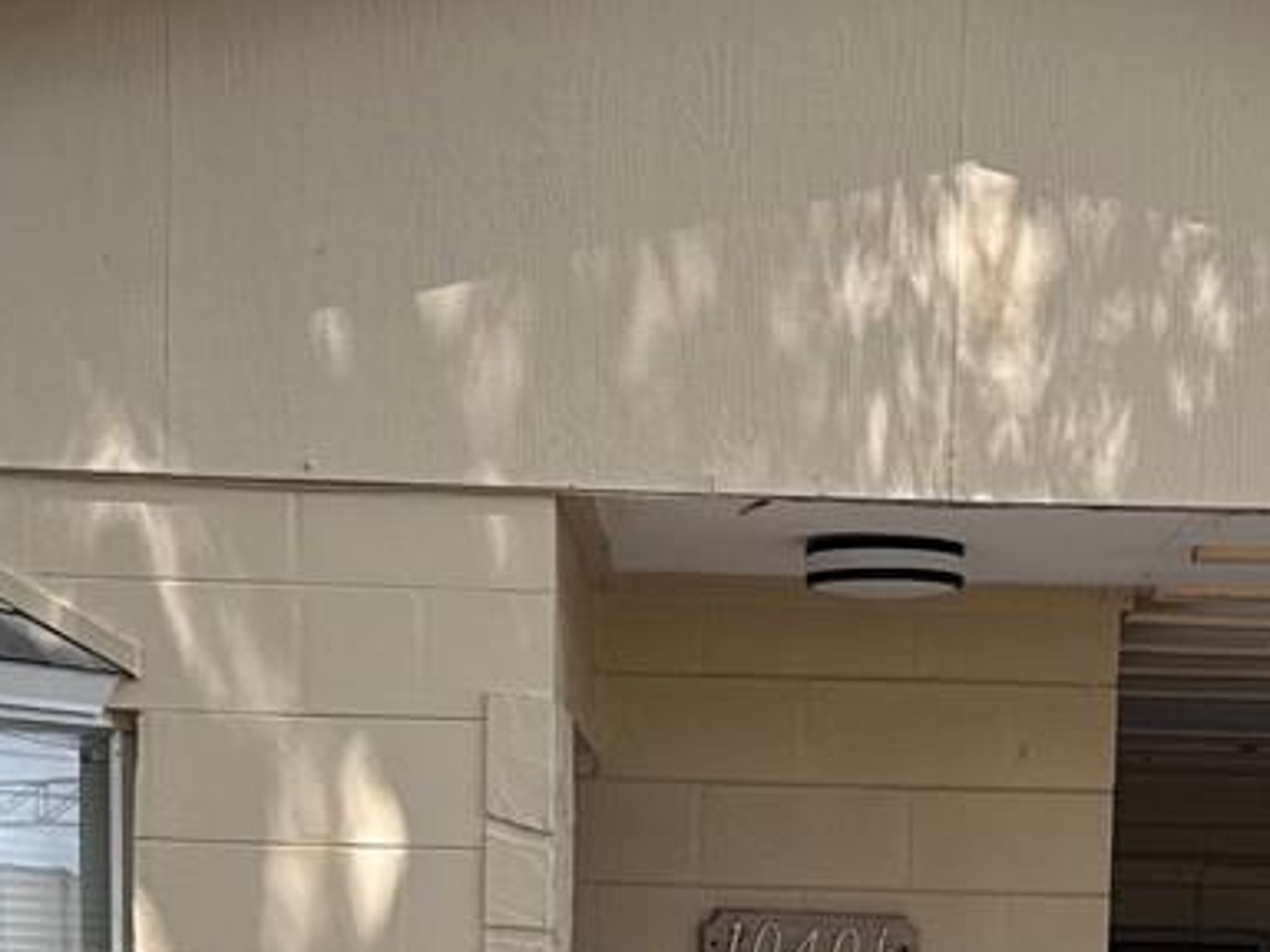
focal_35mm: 100
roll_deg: -1.0
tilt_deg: -5.2
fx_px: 3669
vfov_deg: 14.0
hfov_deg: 19.6
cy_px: 1339
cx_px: 807
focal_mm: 6.76
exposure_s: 1/617
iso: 80
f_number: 1.78
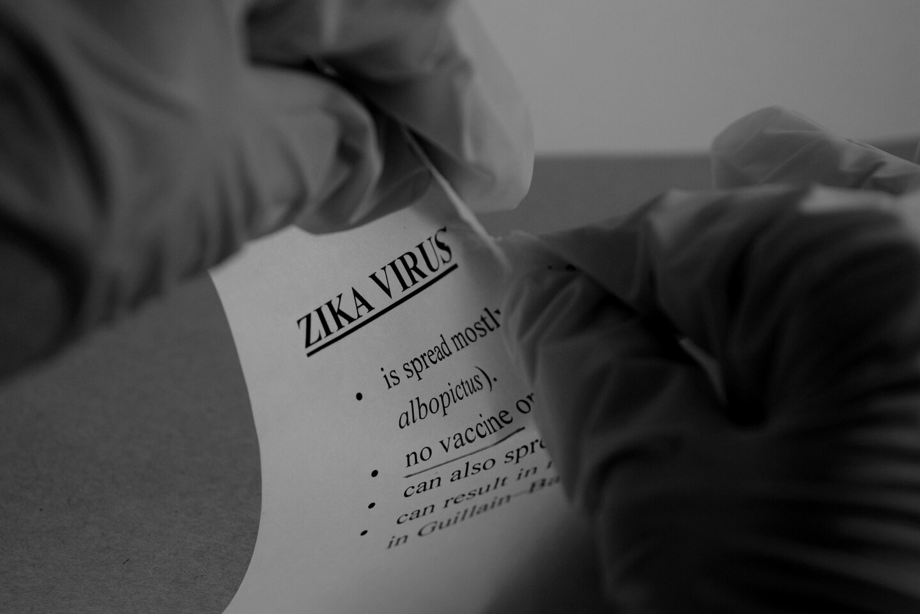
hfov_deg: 24.6
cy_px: 307
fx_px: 2108
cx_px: 460
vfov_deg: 16.6
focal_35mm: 82
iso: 800
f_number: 6.3
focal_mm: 55
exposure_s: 1/320
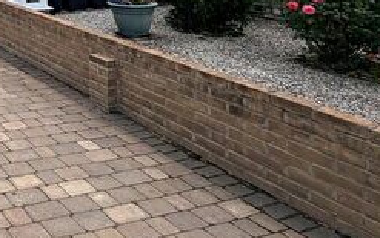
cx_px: -97
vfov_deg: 25.5
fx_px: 435
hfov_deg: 35.1
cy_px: -85
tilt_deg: +1.6
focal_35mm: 42
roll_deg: +0.8
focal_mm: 2.22
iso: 25
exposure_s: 1/1125
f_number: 2.2
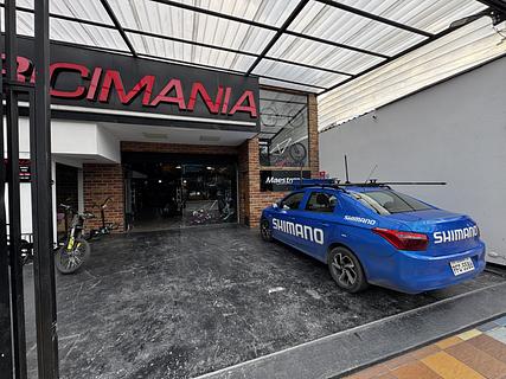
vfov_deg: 85.6
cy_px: 190
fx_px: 205
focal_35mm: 14
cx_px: 253
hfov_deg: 102.1
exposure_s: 1/164
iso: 40
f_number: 2.2
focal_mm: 2.22
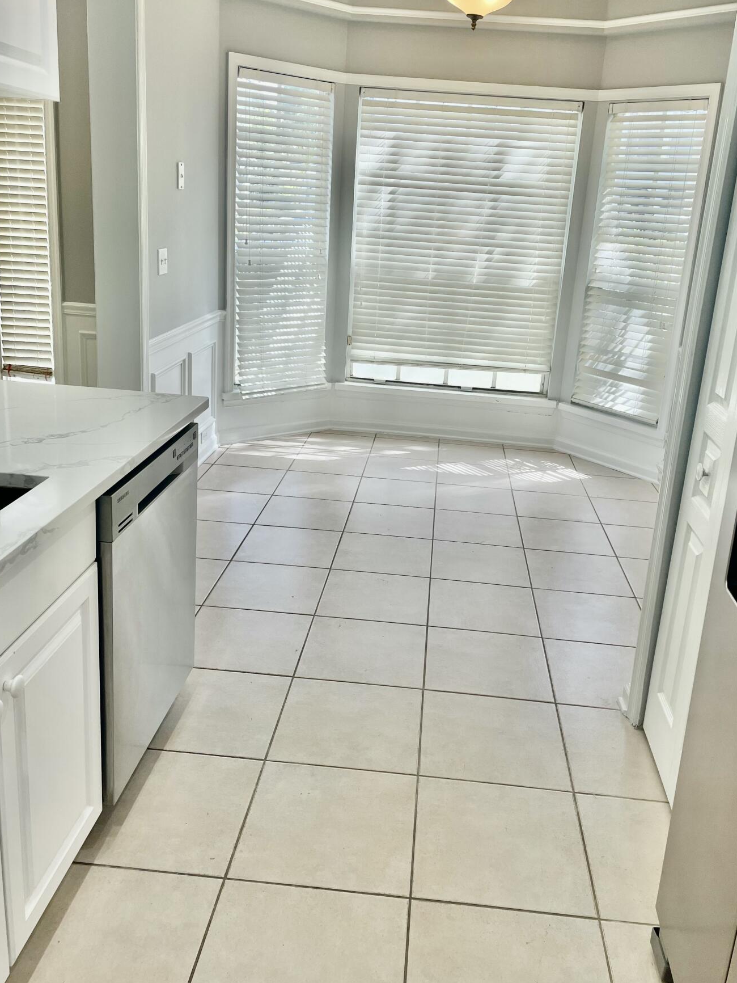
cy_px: 436
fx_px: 852
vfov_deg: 59.8
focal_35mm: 30
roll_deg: -3.2
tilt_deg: -14.5
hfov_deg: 46.8
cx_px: 383
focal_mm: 4.2
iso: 32
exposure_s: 1/130
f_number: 1.6
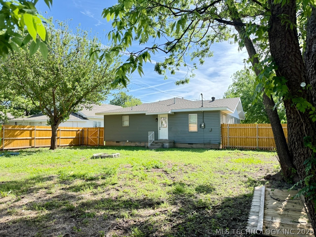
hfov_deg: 71.6
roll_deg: +0.0
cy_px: 118
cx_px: 158
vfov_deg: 56.8
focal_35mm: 24
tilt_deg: +2.7
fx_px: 219
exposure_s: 1/931
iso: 100
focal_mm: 6.76
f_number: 1.78
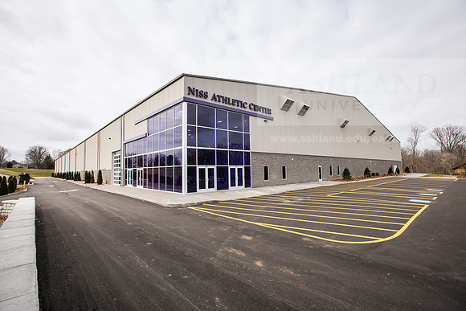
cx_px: 233
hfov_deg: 93.3
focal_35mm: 17
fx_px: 220
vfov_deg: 70.5
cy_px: 156
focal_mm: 17
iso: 200
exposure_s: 1/400
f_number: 7.1
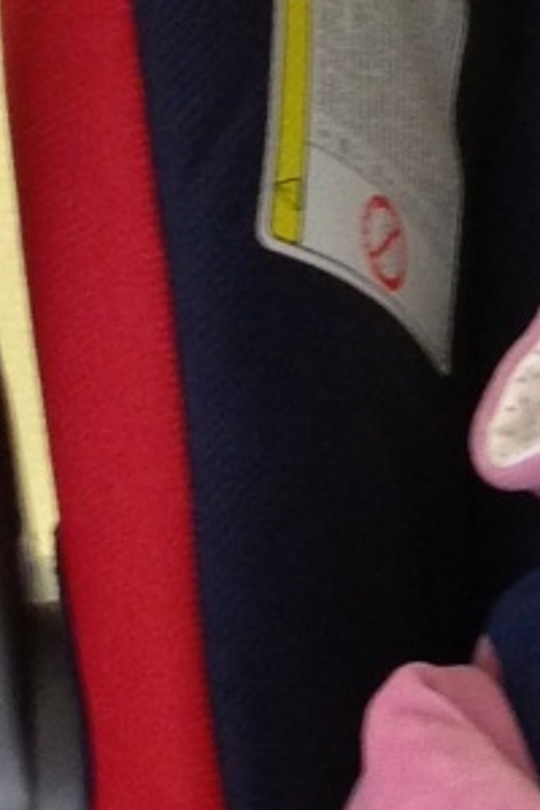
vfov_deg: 11.0
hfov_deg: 7.0
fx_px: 4207
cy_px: 486
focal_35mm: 187
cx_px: 1196
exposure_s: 1/20
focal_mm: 4.13
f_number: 2.4
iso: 200
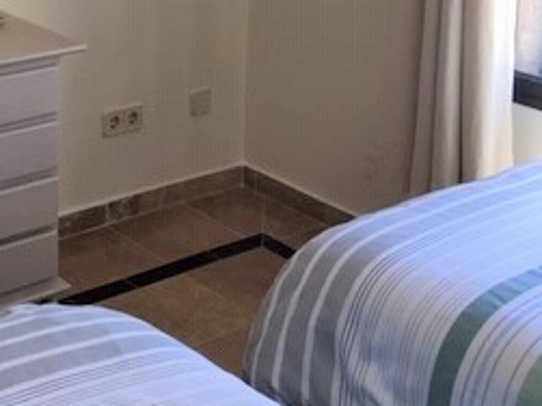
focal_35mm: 74
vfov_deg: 18.6
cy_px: -104
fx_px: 1158
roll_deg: -0.6
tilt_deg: -7.8
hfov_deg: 25.6
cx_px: 69
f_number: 2.2
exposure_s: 1/103
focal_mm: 4.15
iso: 25
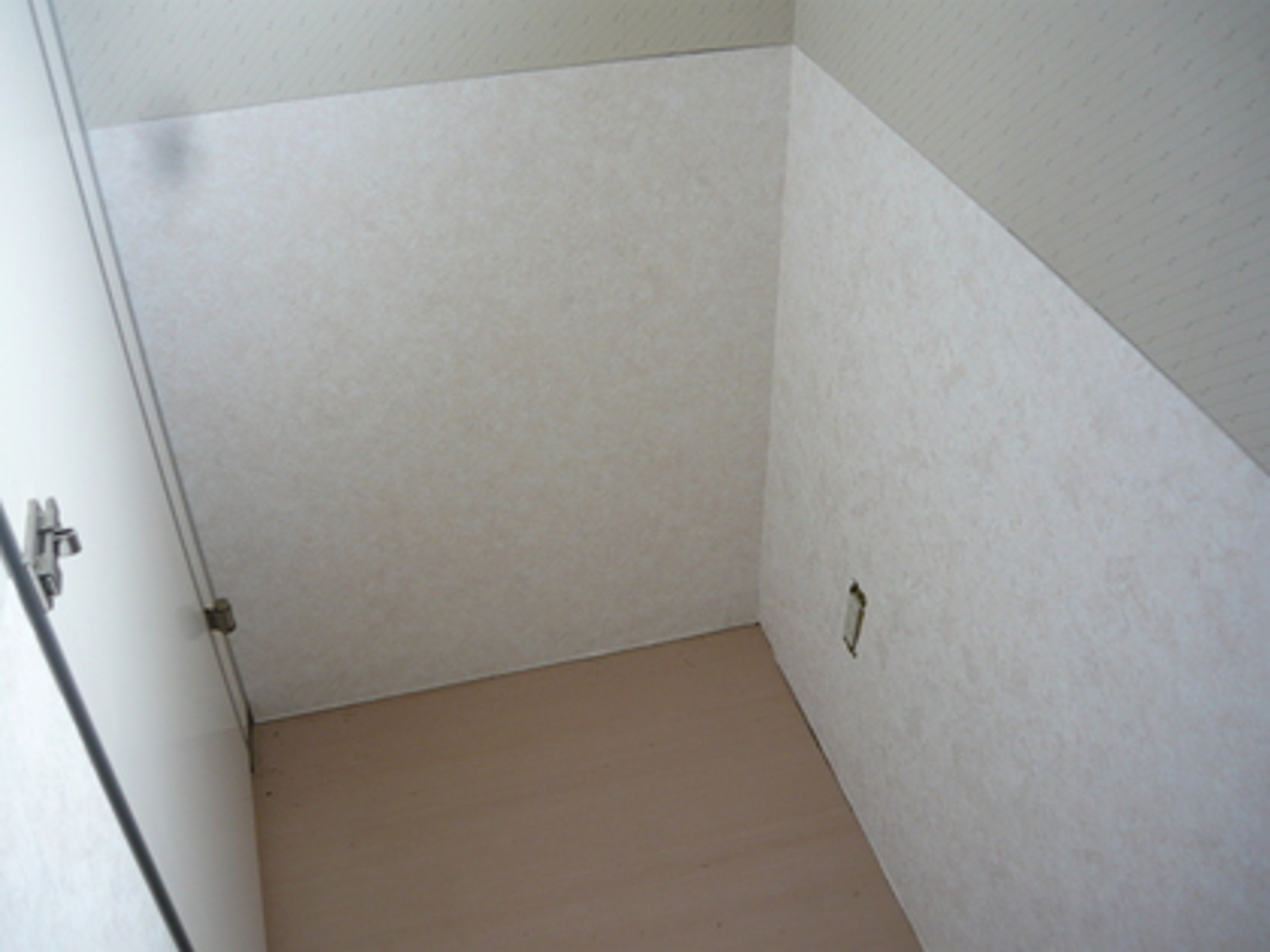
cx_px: 635
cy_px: 476
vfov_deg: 42.9
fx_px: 1211
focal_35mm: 33
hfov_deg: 55.4
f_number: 2.8
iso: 100
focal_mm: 5.5
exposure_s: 1/40
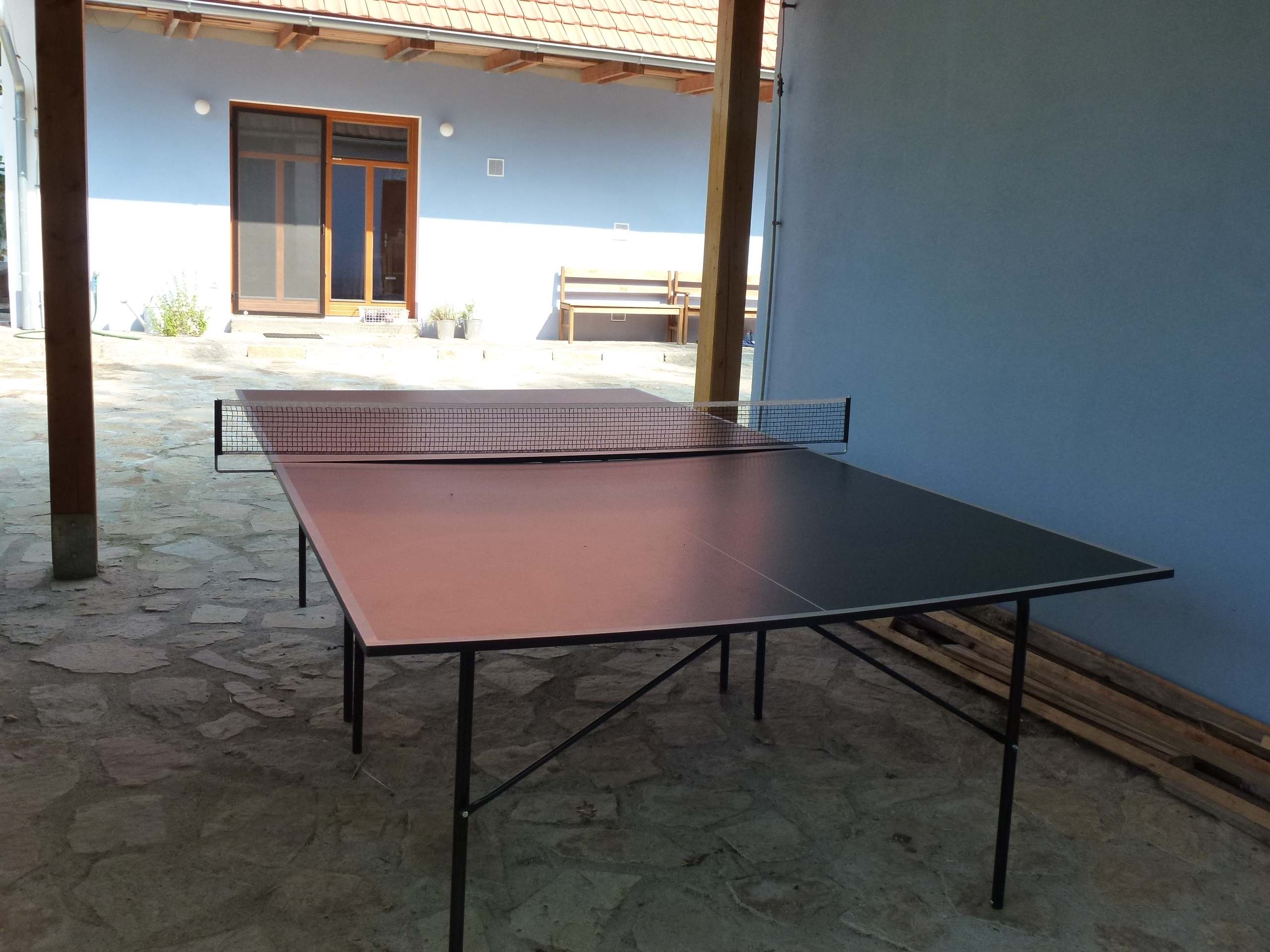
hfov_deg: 60.0
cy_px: 476
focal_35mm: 30
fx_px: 1101
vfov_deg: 46.8
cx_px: 635
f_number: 4
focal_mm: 5.4
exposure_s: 1/200
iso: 160
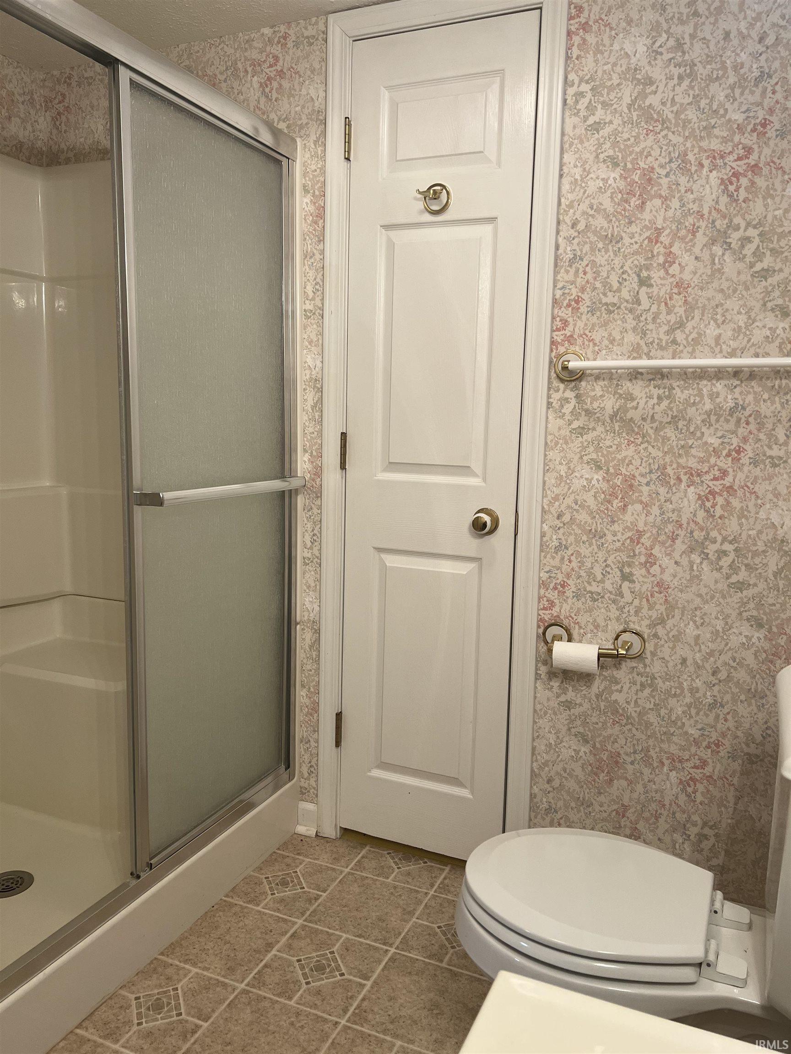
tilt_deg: -6.8
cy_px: 527
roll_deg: -1.2
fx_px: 792
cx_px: 396
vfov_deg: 67.3
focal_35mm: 26
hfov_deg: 53.1
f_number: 1.5
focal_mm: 5.7
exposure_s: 1/120
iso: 100
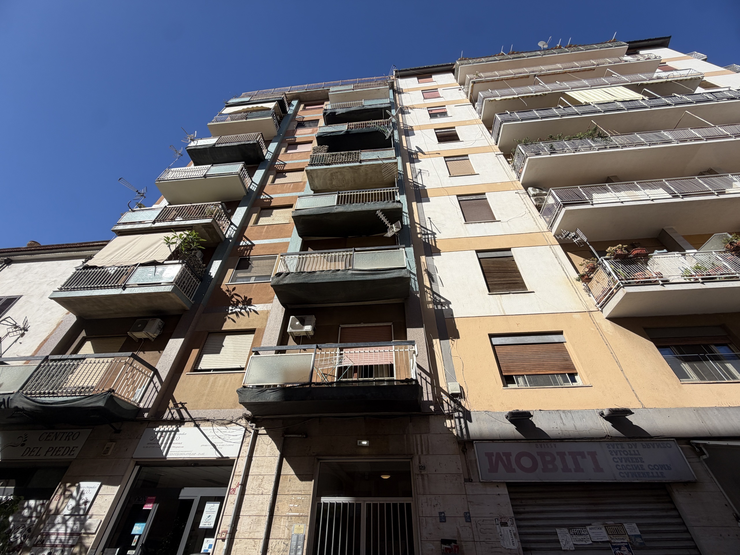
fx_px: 299
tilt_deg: +42.8
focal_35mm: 14
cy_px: 278
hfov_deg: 102.1
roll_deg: +0.0
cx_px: 370
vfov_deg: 85.7
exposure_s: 1/901
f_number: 2.2
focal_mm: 2.22
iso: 20
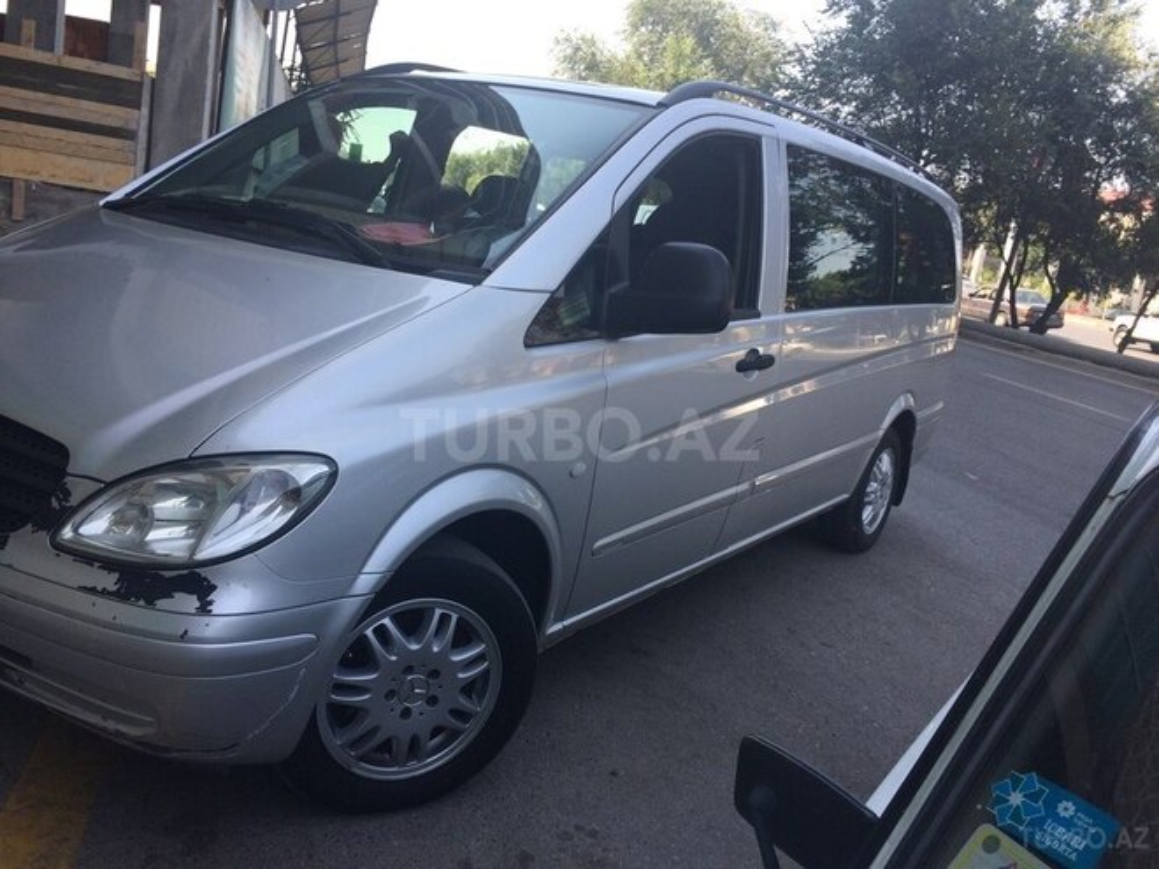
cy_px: 434
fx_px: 971
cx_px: 580
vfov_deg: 48.2
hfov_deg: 61.7
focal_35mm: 29
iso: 32
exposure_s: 1/441
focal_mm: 4.15
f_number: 2.2
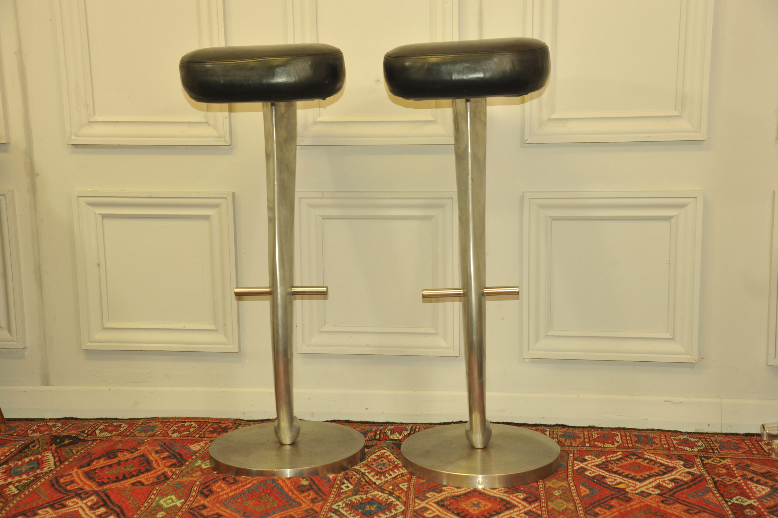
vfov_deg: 27.0
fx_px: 1080
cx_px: 389
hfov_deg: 39.6
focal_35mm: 50
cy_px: 259
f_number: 5.6
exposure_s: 1/60
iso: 1250
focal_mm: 50
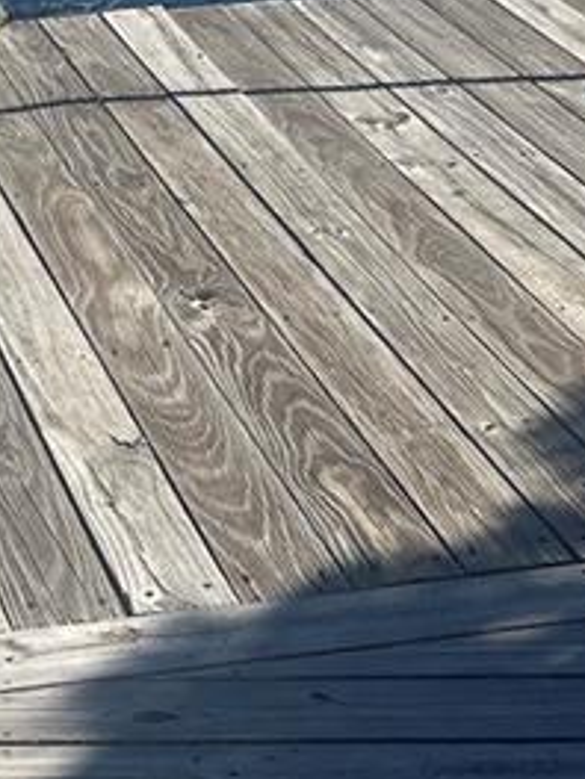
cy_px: -404
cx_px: -27
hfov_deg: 13.4
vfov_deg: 16.4
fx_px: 2456
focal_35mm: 109
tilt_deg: -8.9
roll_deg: +2.1
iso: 80
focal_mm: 6.86
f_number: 1.78
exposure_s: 1/7576
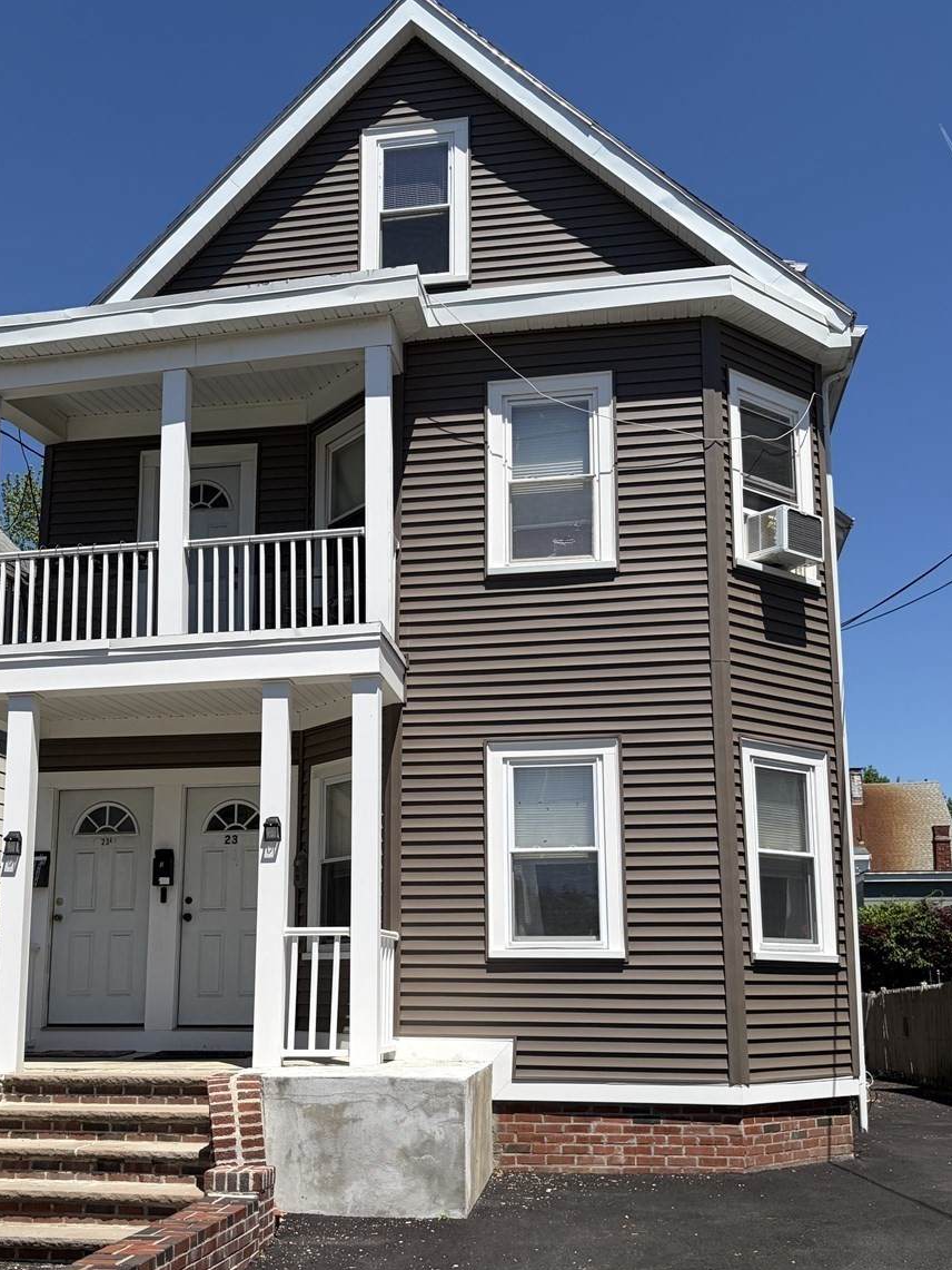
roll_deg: +0.7
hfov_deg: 40.6
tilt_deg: +10.9
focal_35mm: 35
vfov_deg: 52.3
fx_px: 1283
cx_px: 405
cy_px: 747
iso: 50
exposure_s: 1/4608
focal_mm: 5.96
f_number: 1.6
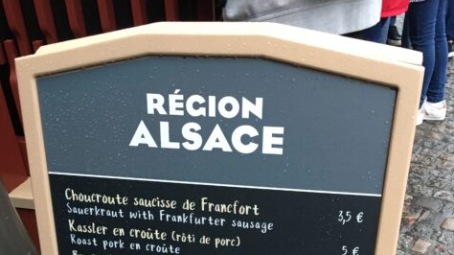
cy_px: 306
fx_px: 517
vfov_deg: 24.9
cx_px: 230
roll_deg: +0.6
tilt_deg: -38.3
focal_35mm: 43
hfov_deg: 47.4
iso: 80
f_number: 2.2
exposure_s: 1/17
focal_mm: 4.15
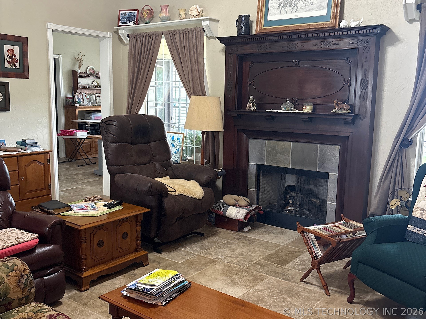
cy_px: 160
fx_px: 320
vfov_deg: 53.1
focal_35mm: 26
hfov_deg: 67.3
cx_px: 213
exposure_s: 1/60
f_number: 1.6
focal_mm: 5.96
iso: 400
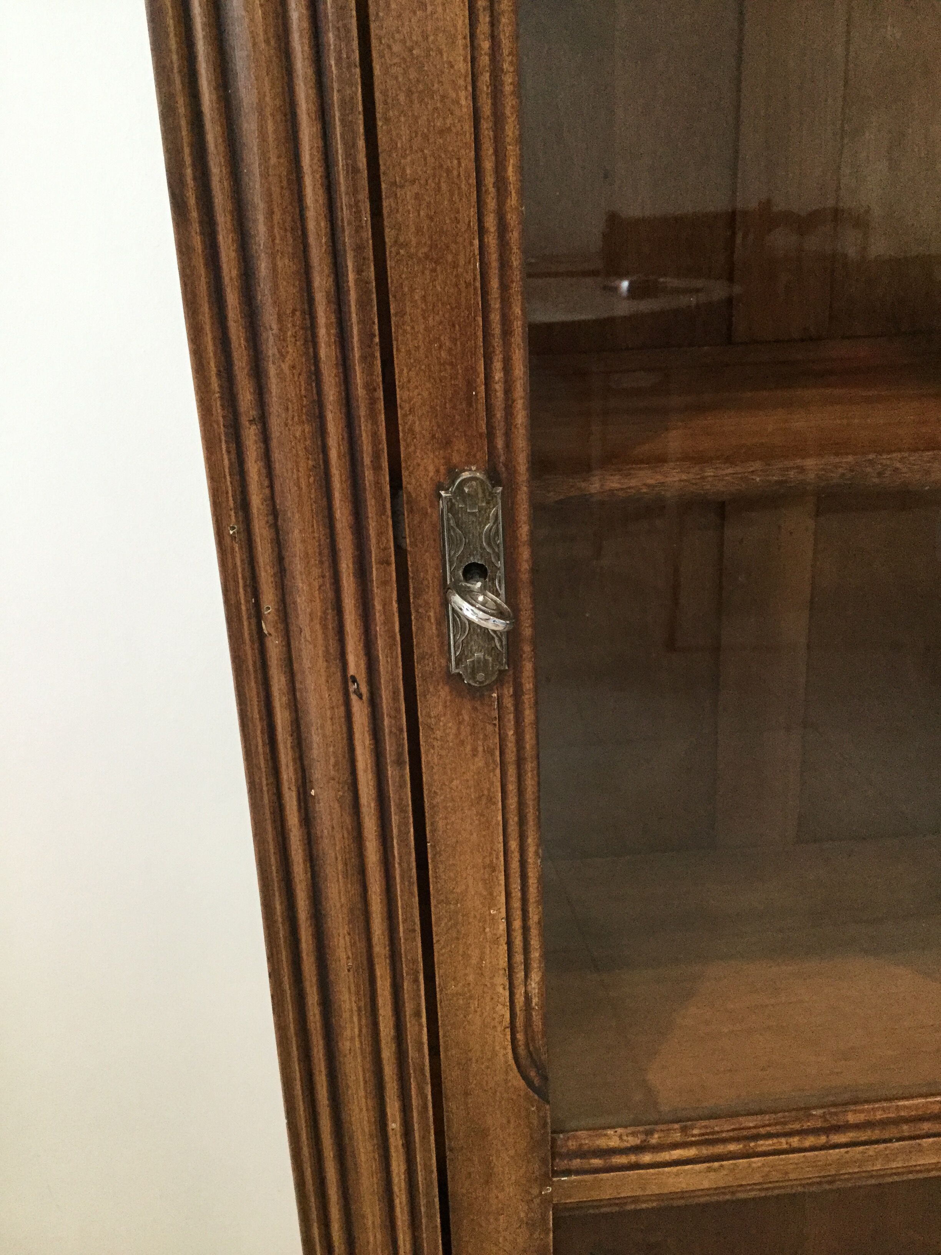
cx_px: 470
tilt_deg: -20.5
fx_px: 1124
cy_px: 628
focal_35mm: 31
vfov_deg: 58.4
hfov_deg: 45.4
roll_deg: +3.5
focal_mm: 3.3
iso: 200
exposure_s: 1/33
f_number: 2.4
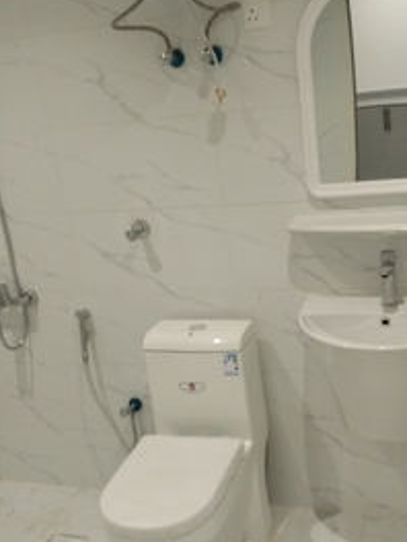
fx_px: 705
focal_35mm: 45
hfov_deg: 32.1
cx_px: 235
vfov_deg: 42.0
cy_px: 293
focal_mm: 4.7
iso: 666
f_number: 1.8
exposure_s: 1/100
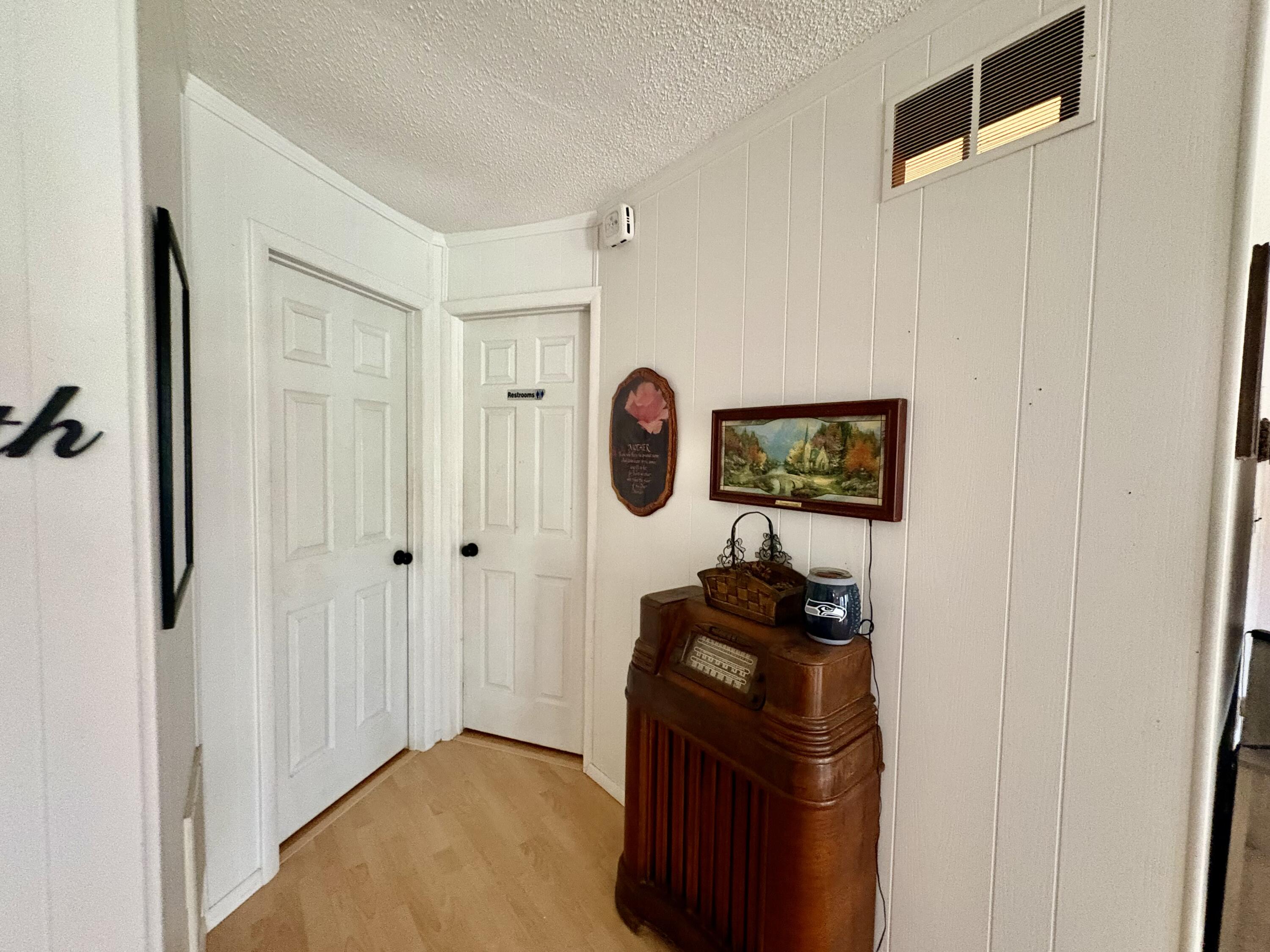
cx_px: 635
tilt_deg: -0.2
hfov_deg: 102.1
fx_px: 514
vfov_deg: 85.7
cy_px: 476
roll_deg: -0.2
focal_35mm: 14
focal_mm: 2.22
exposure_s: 1/30
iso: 800
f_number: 2.2
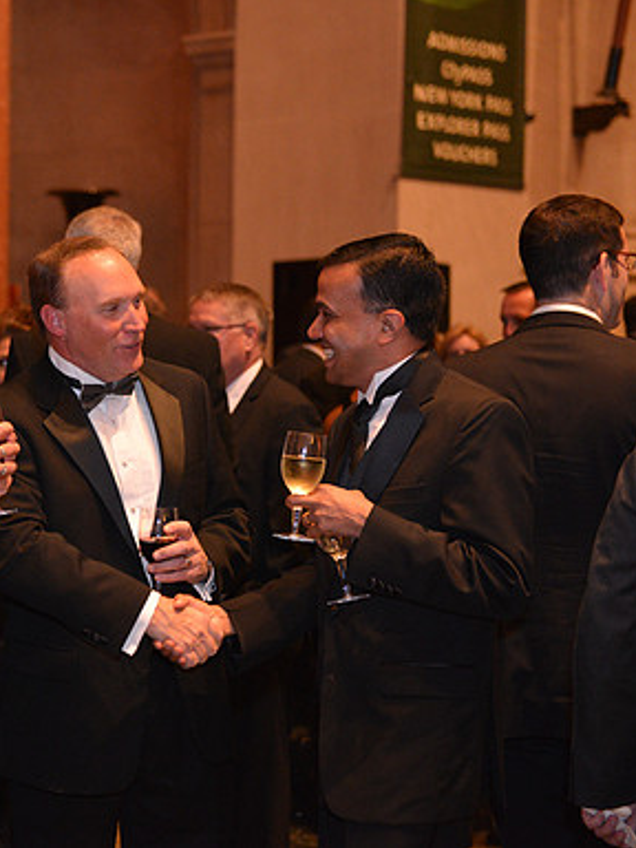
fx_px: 2205
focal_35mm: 90
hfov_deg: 16.1
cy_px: 423
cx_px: 0
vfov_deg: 21.8
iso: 3200
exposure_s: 1/60
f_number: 3.2
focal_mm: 62
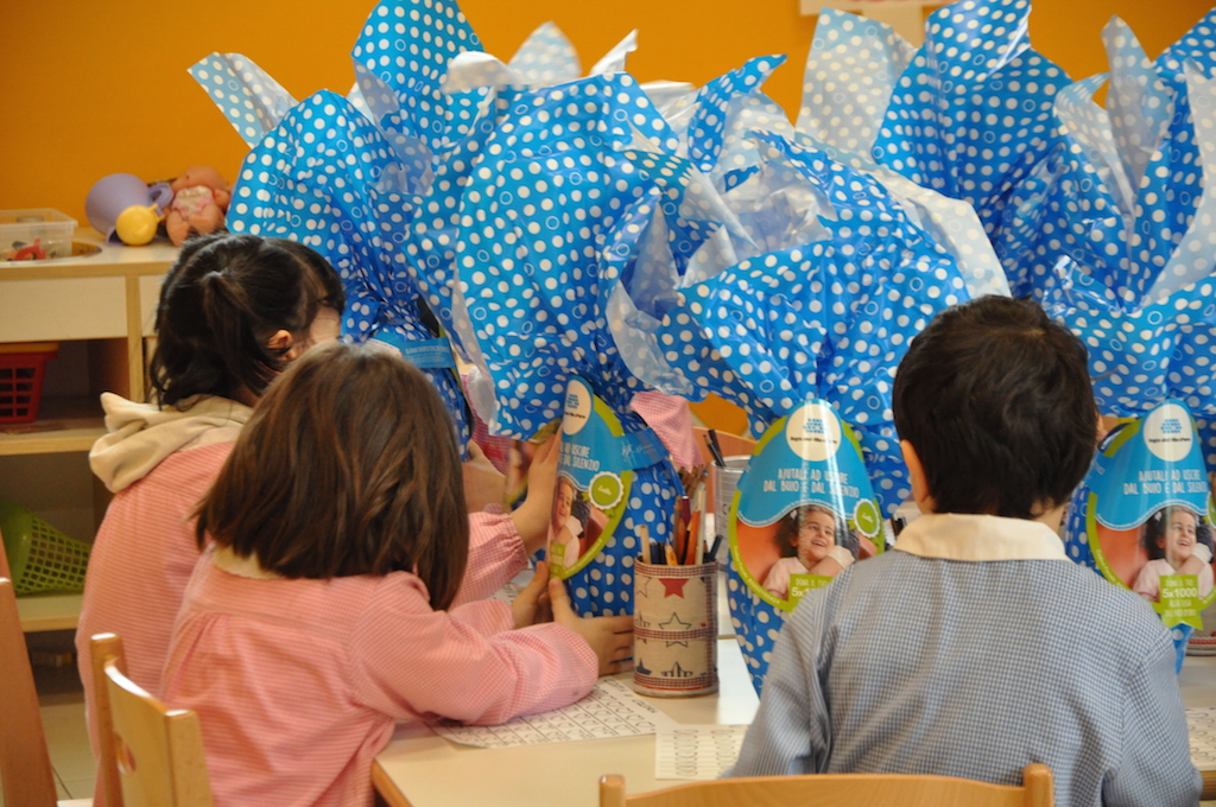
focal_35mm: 158
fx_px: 5313
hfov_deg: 13.1
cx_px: 608
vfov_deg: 8.7
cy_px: 404
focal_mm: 105
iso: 1600
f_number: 5.6
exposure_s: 1/60
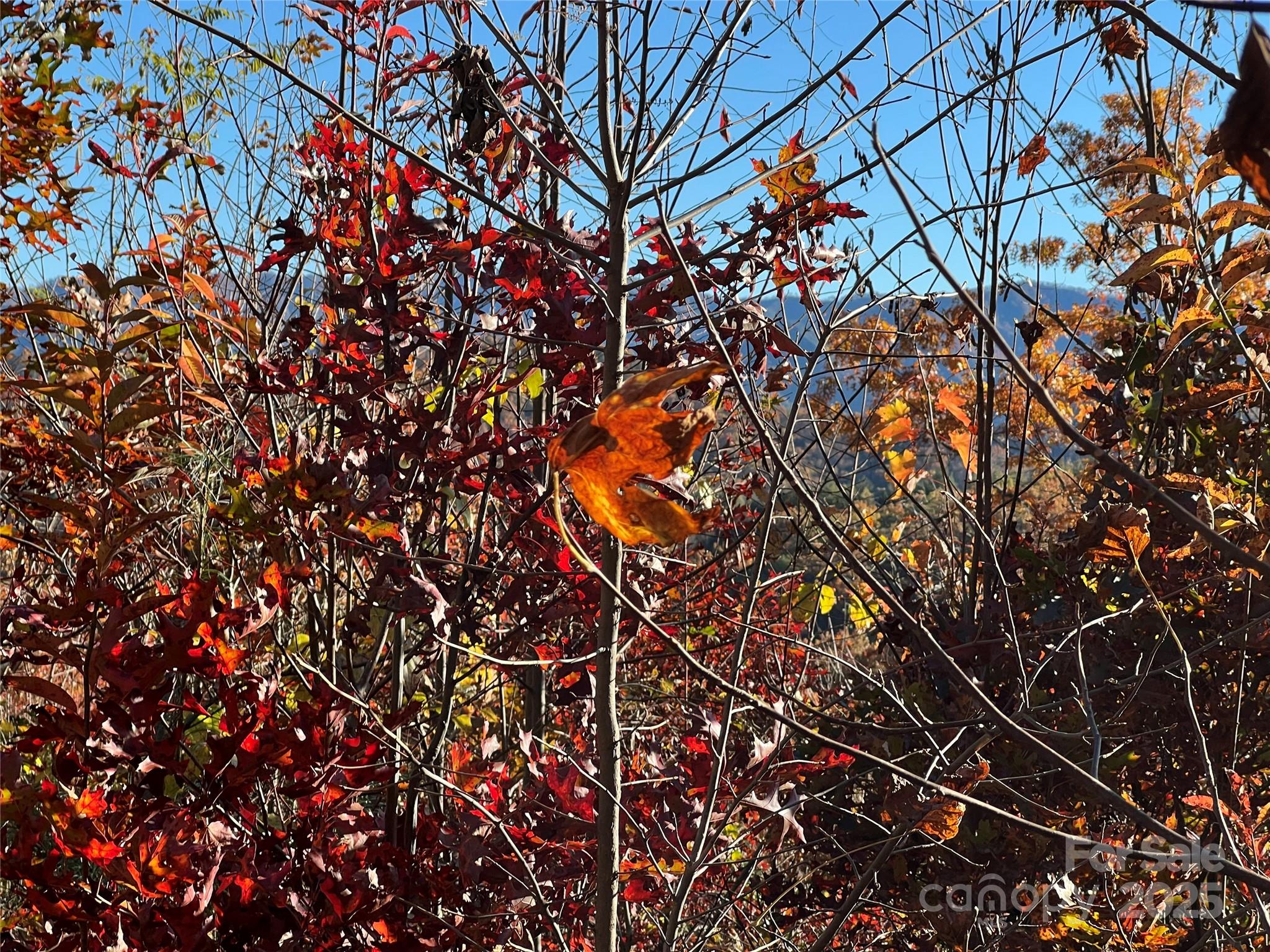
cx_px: 635
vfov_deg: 19.1
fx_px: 2825
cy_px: 476
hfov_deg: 25.3
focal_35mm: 77
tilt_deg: -0.5
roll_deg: -1.3
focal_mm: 9
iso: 32
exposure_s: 1/312
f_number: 2.8
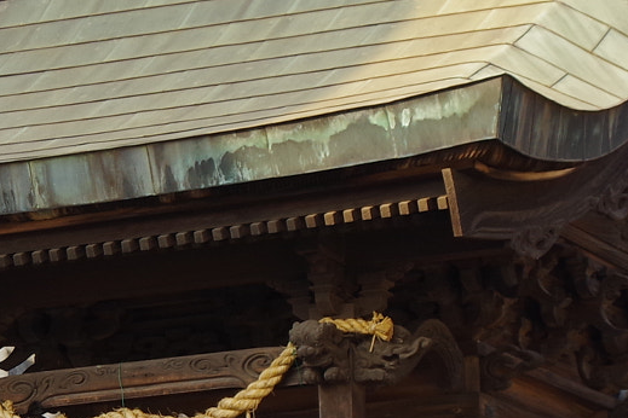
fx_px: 5163
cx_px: -206
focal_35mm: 296
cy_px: 274
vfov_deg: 4.6
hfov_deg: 6.9
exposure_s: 1/80
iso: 200
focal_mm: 50
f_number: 11
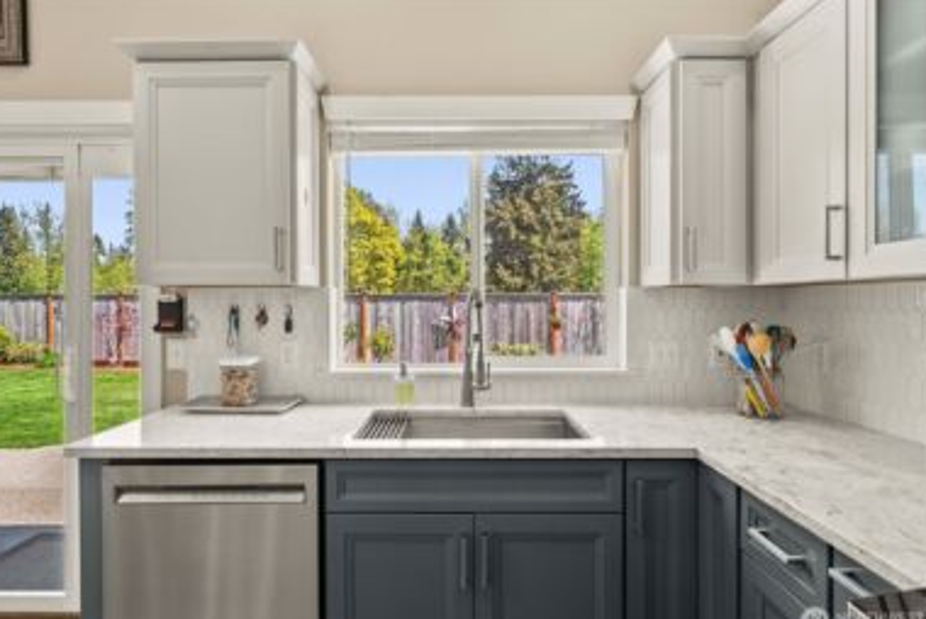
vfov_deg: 62.0
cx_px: 453
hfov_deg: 83.9
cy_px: 318
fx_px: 515
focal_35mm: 20
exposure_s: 1/25
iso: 1000
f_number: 7.1
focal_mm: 19
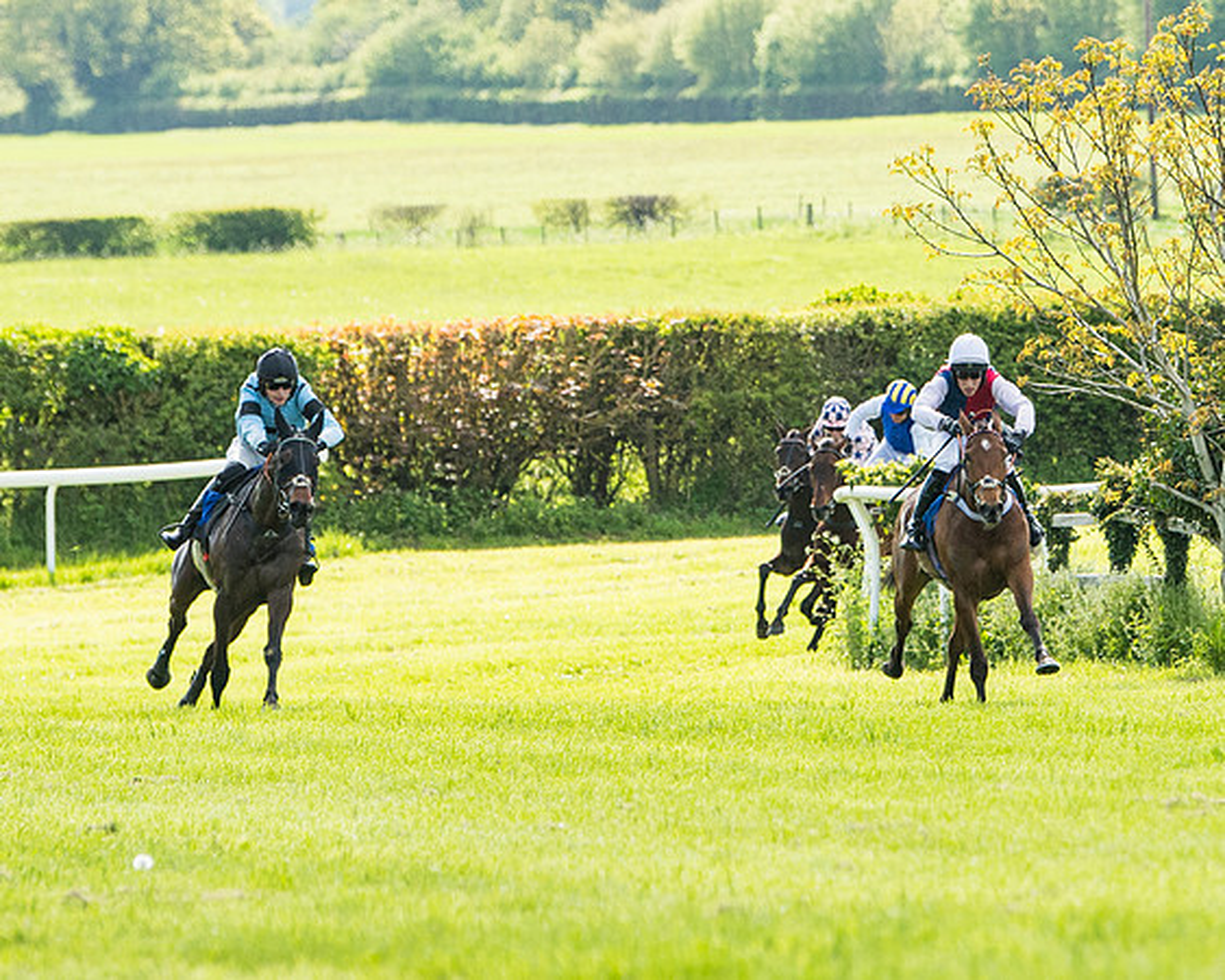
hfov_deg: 5.0
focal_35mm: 386
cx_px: 1041
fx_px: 13987
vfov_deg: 4.0
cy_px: 492
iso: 400
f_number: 4
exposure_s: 1/3200
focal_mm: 150
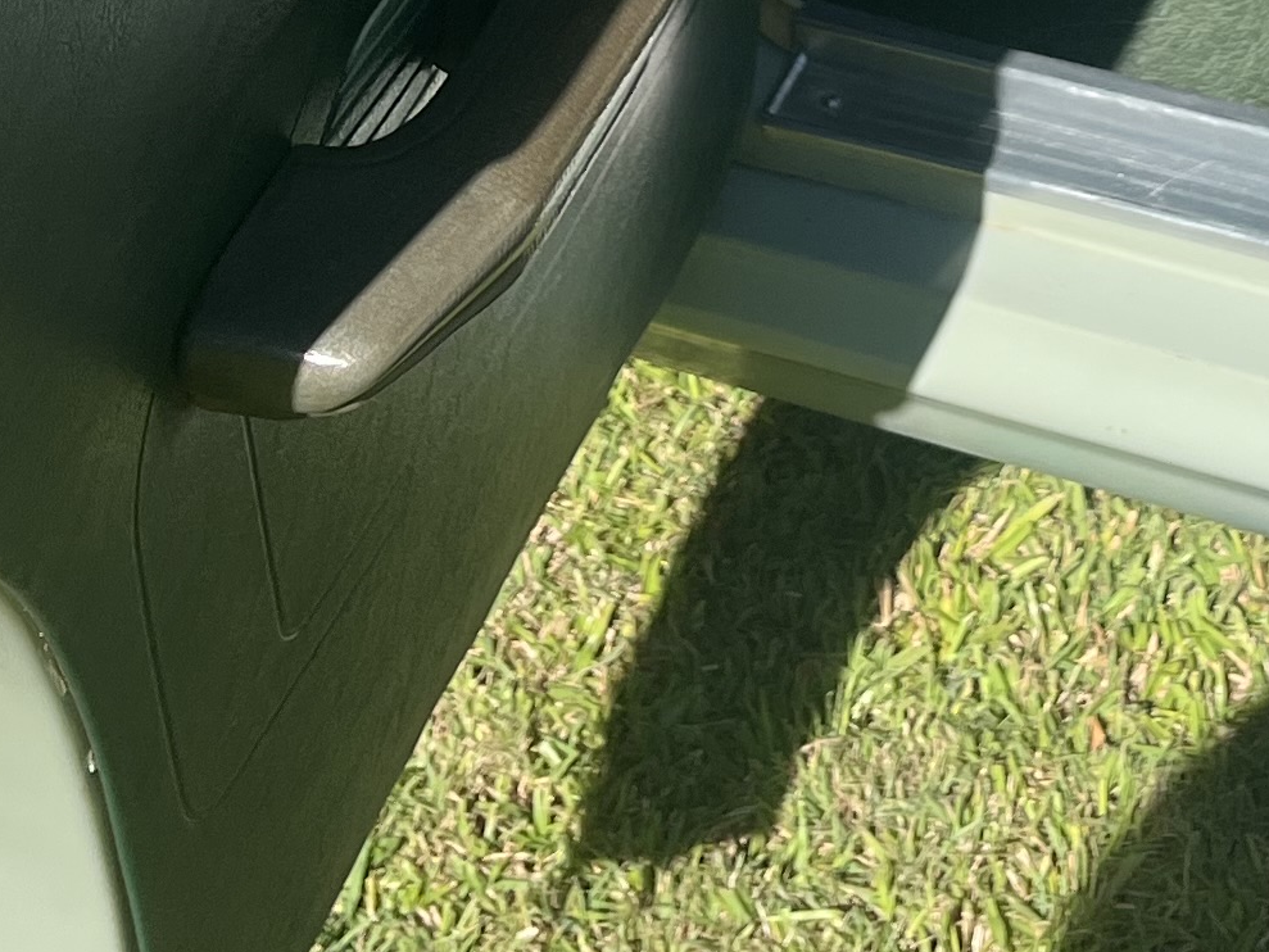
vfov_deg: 12.9
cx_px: 1050
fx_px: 3886
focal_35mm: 106
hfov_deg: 18.3
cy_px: -652
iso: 50
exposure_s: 1/2101
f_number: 1.6
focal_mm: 5.1
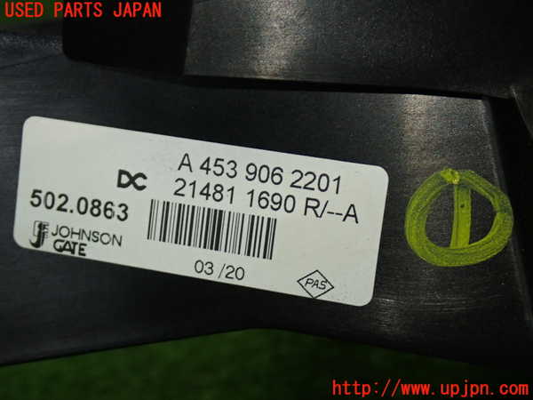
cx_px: 266
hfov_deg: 31.2
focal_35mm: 62
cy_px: 200
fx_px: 955
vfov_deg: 23.7
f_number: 3.6
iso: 200
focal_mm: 11.09
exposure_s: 1/60
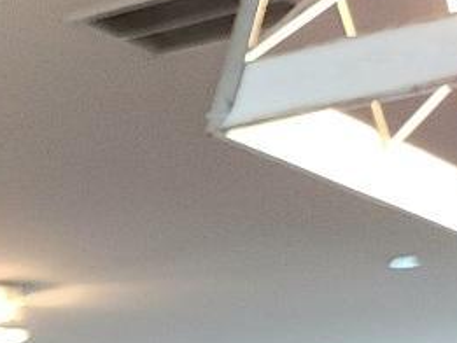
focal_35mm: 147
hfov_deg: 11.8
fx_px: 1942
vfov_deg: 9.6
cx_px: -497
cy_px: 602
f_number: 1.8
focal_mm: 5
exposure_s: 1/60.2
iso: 80
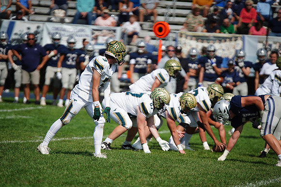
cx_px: 140
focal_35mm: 300
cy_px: 94
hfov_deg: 6.9
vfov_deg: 4.6
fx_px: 2342
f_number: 2.8
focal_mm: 300
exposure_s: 1/8000
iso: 400
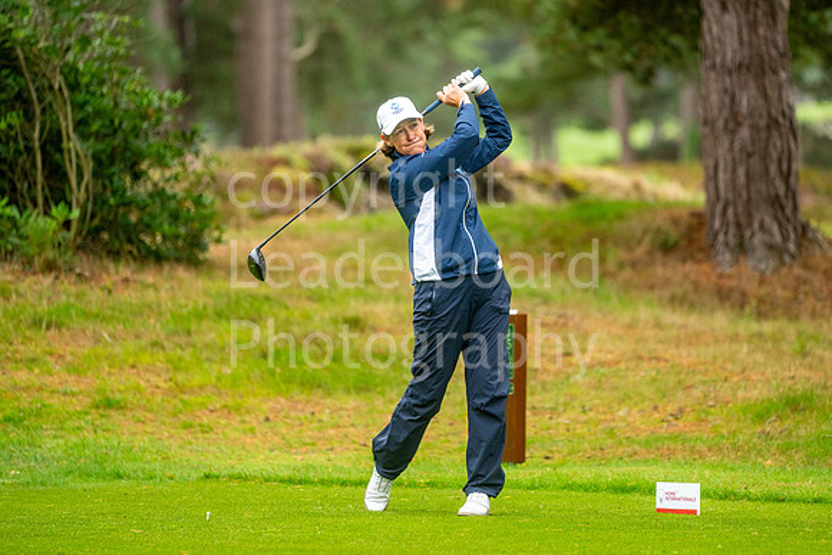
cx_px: 416
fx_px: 6935
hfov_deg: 6.9
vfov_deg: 4.6
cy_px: 278
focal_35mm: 300
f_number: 4
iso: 800
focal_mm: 300
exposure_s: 1/1000
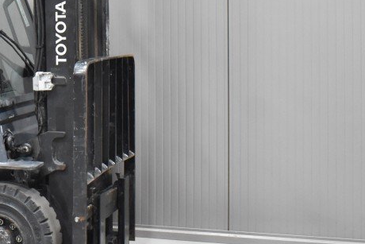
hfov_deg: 22.5
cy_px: 15
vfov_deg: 15.7
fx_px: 872
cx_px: -20
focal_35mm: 86
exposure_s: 1/25
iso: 1600
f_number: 5
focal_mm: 22
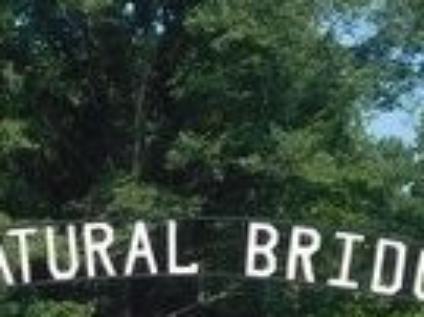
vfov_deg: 6.9
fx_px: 2619
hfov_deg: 9.3
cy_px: 264
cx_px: 151
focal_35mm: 214
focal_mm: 6.3
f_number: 3.5
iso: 125
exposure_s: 1/1000
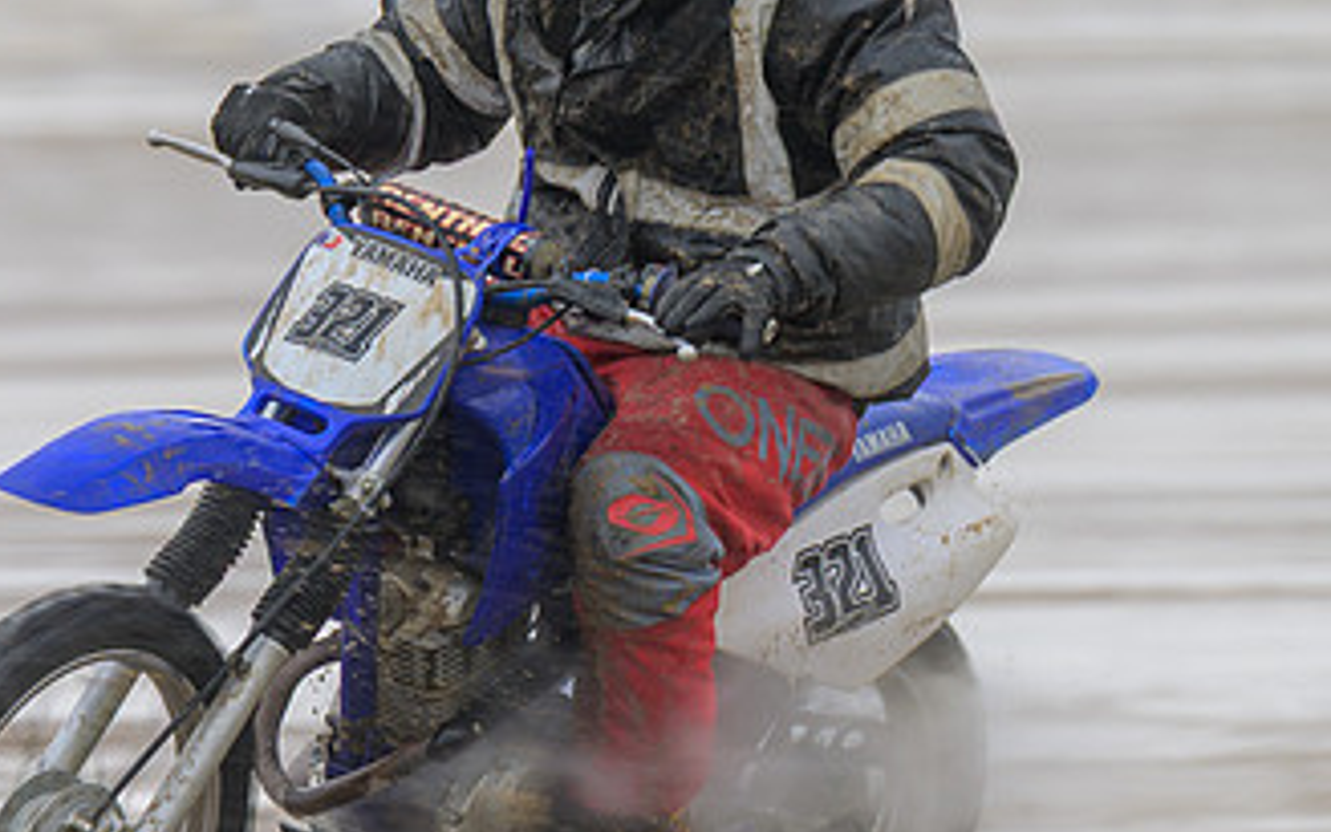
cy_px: 569
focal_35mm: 688
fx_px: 24957
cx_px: 107
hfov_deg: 3.1
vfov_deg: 1.9
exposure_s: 1/250
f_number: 4
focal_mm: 200
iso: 110
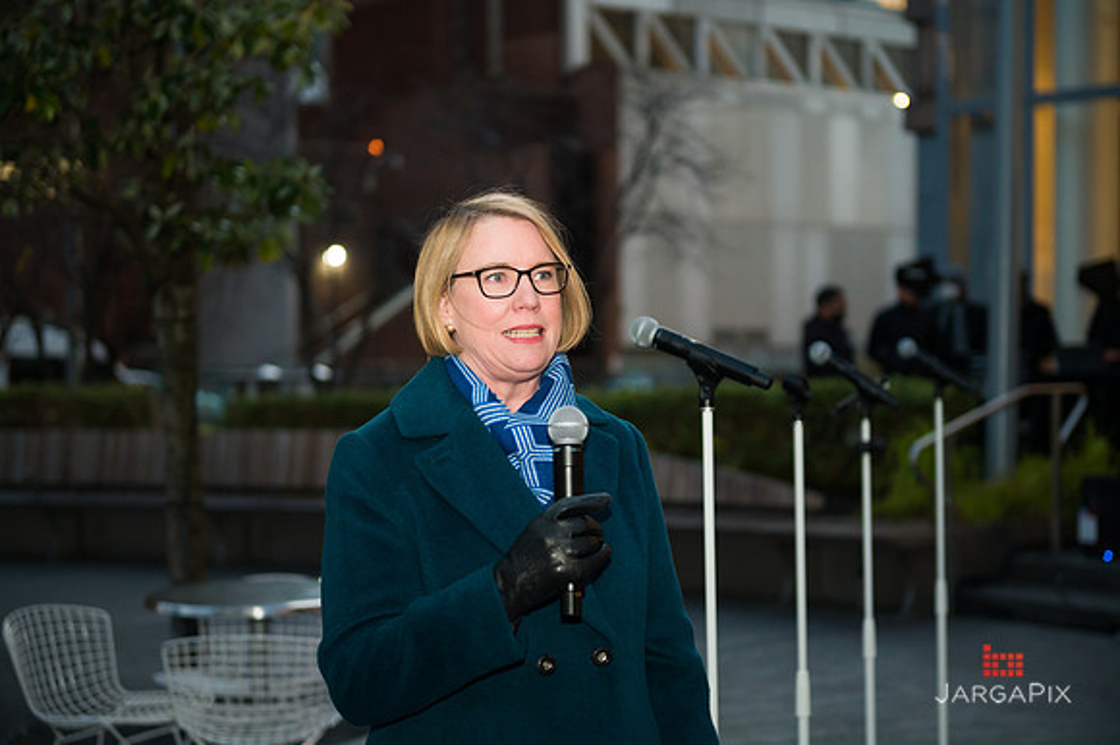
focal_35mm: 70
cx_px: 560
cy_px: 372
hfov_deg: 28.9
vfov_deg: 19.4
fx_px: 2176
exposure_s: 1/200
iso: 1600
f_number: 4
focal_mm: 70
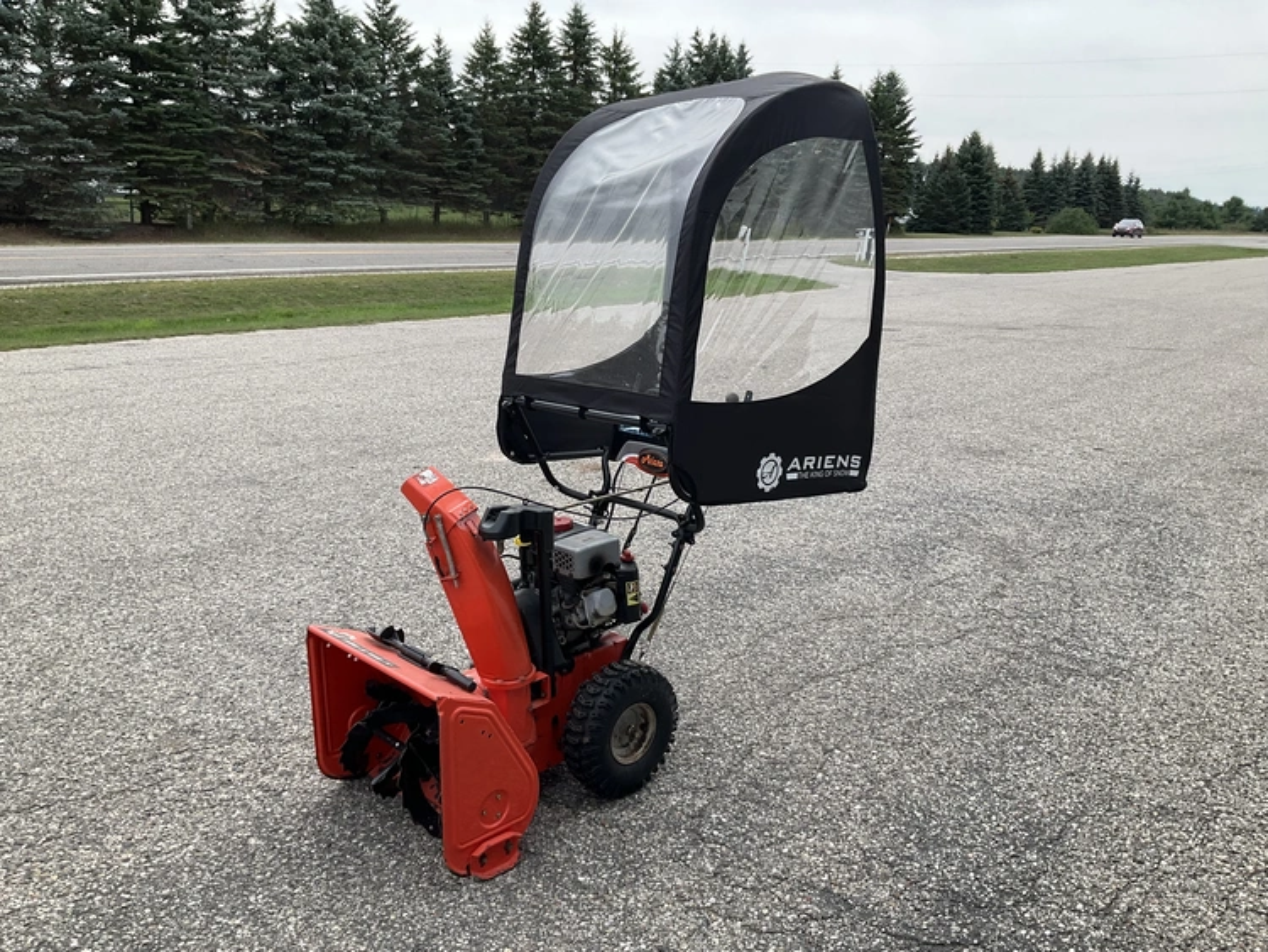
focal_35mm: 29
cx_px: 634
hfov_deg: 61.6
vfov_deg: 48.3
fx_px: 1063
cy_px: 476
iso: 25
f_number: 1.8
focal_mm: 3
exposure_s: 1/944
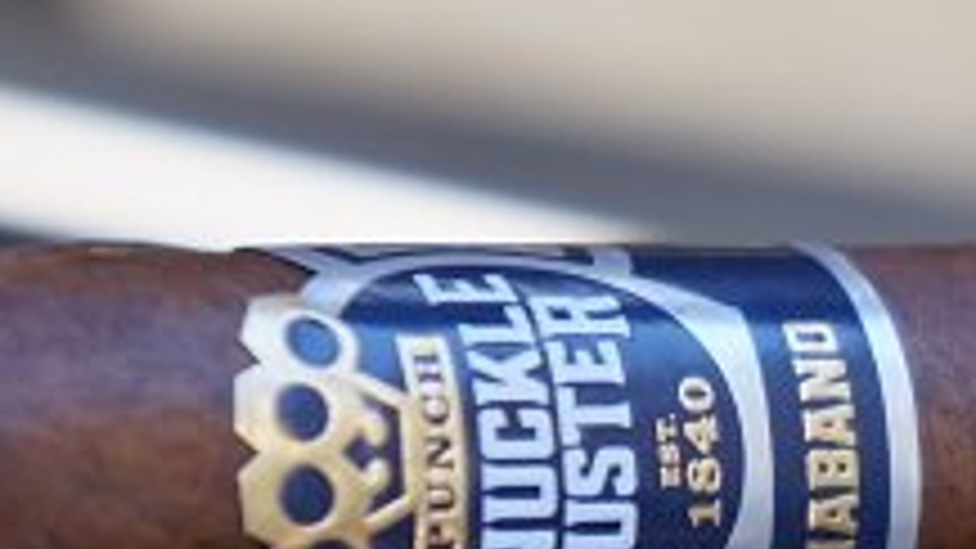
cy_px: 488
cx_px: 1052
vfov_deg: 4.4
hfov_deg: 7.7
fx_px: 7211
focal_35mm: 279
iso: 200
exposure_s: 1/100
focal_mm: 55
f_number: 5.6
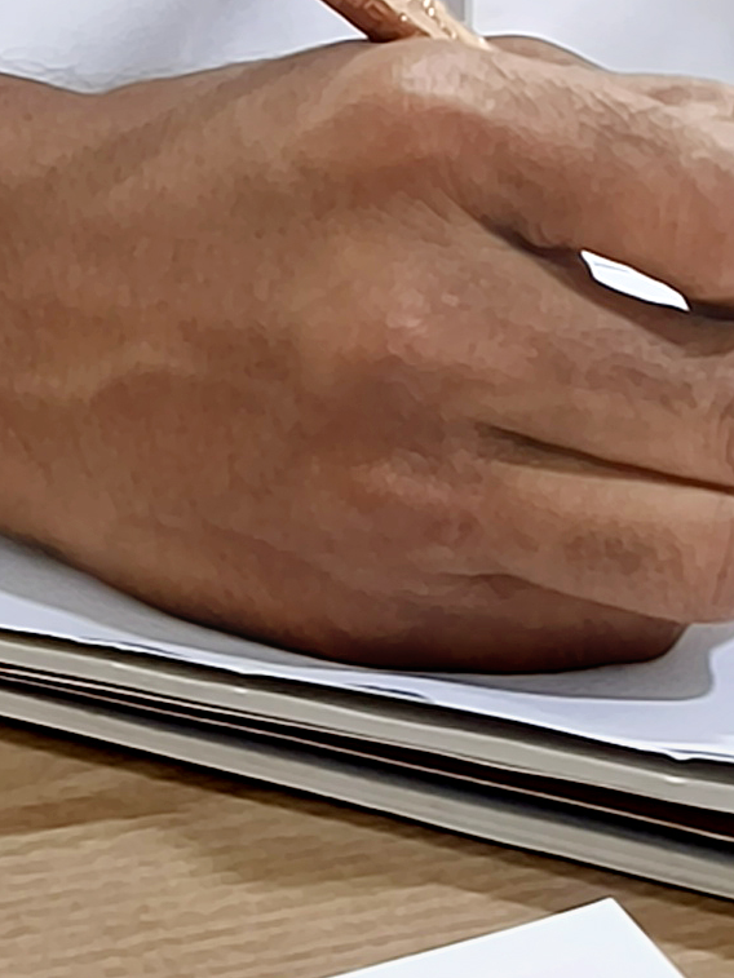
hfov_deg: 8.1
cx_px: 646
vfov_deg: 10.0
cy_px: -991
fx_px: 5201
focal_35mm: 184
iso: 220
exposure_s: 1/30
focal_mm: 5.56
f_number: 1.88
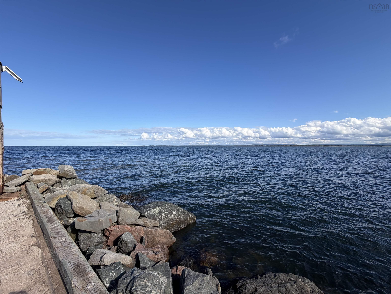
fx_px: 158
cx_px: 196
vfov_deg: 85.7
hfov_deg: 102.1
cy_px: 147
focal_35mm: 14
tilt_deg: +0.6
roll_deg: +0.4
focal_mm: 2.22
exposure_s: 1/841
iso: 20
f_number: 2.2
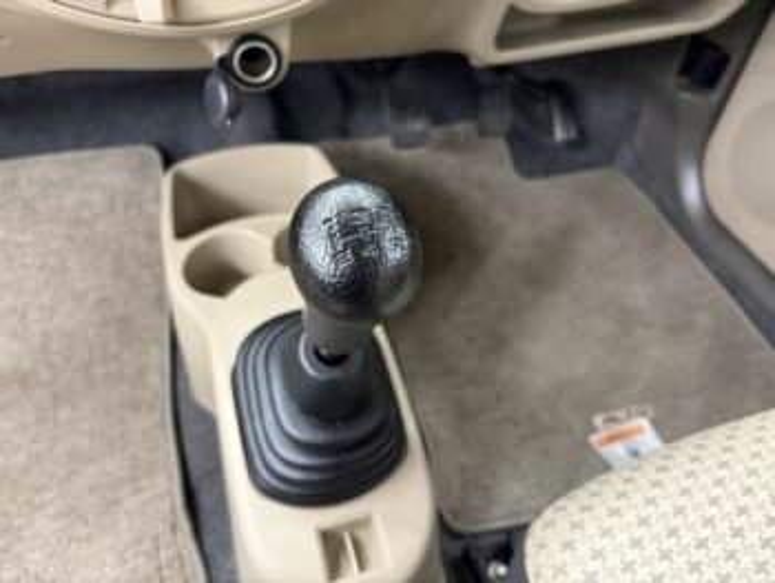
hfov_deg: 67.3
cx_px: 388
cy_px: 292
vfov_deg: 53.1
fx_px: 583
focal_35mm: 26
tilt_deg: -46.8
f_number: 1.6
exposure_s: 1/33
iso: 400
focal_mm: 5.96
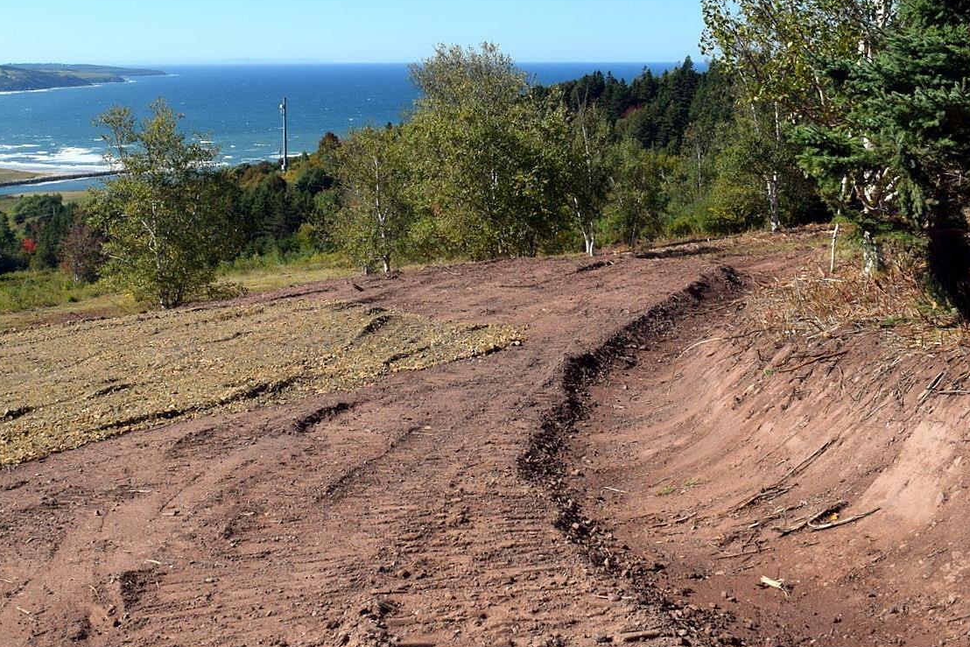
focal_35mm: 39
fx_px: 1051
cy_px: 216
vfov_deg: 33.9
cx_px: 390
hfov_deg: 49.3
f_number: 10
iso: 200
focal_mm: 18
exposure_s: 1/400
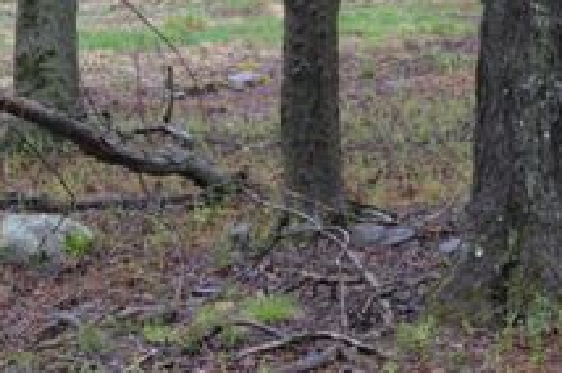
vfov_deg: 7.1
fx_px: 3011
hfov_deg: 10.7
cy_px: -11
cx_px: 213
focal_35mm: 193
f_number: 5.6
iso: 400
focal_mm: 55
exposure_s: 1/50
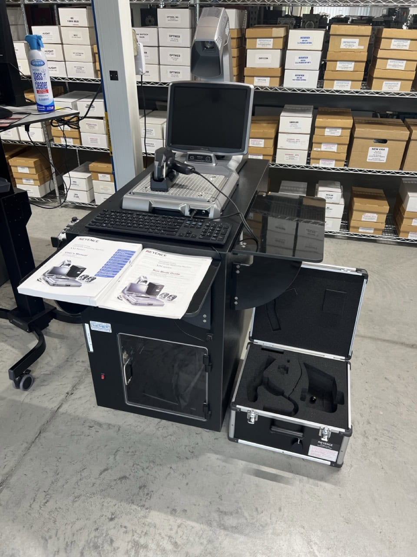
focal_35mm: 26
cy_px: 278
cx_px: 208
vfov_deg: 67.3
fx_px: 418
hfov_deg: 53.1
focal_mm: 5.7
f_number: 1.5
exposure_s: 1/120
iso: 125
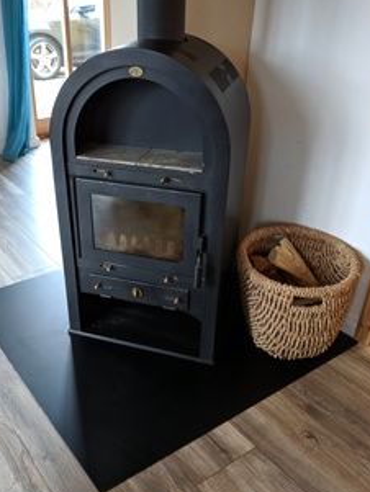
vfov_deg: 52.5
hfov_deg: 40.4
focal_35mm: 35
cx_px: 139
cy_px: 271
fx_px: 498
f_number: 2
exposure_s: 1/50
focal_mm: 4.67
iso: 675
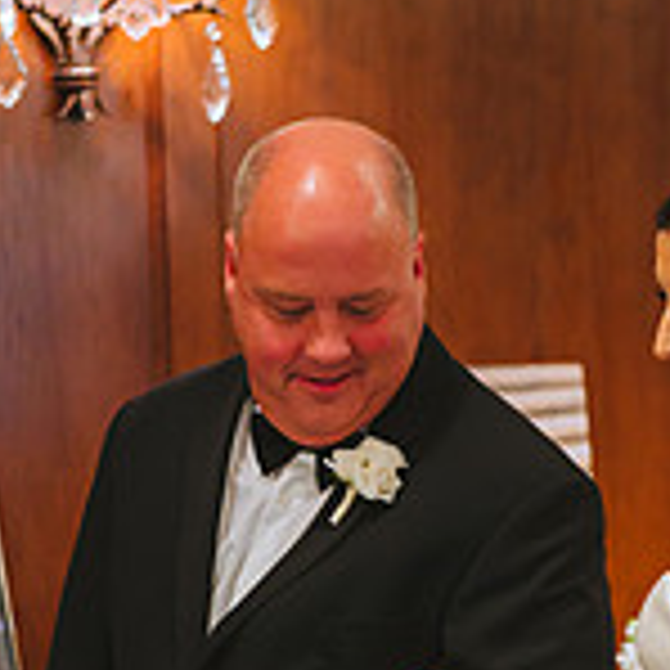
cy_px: 832
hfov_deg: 9.7
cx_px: 591
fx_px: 3920
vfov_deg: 9.6
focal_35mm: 179
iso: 2500
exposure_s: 1/125
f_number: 2.8
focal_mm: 70
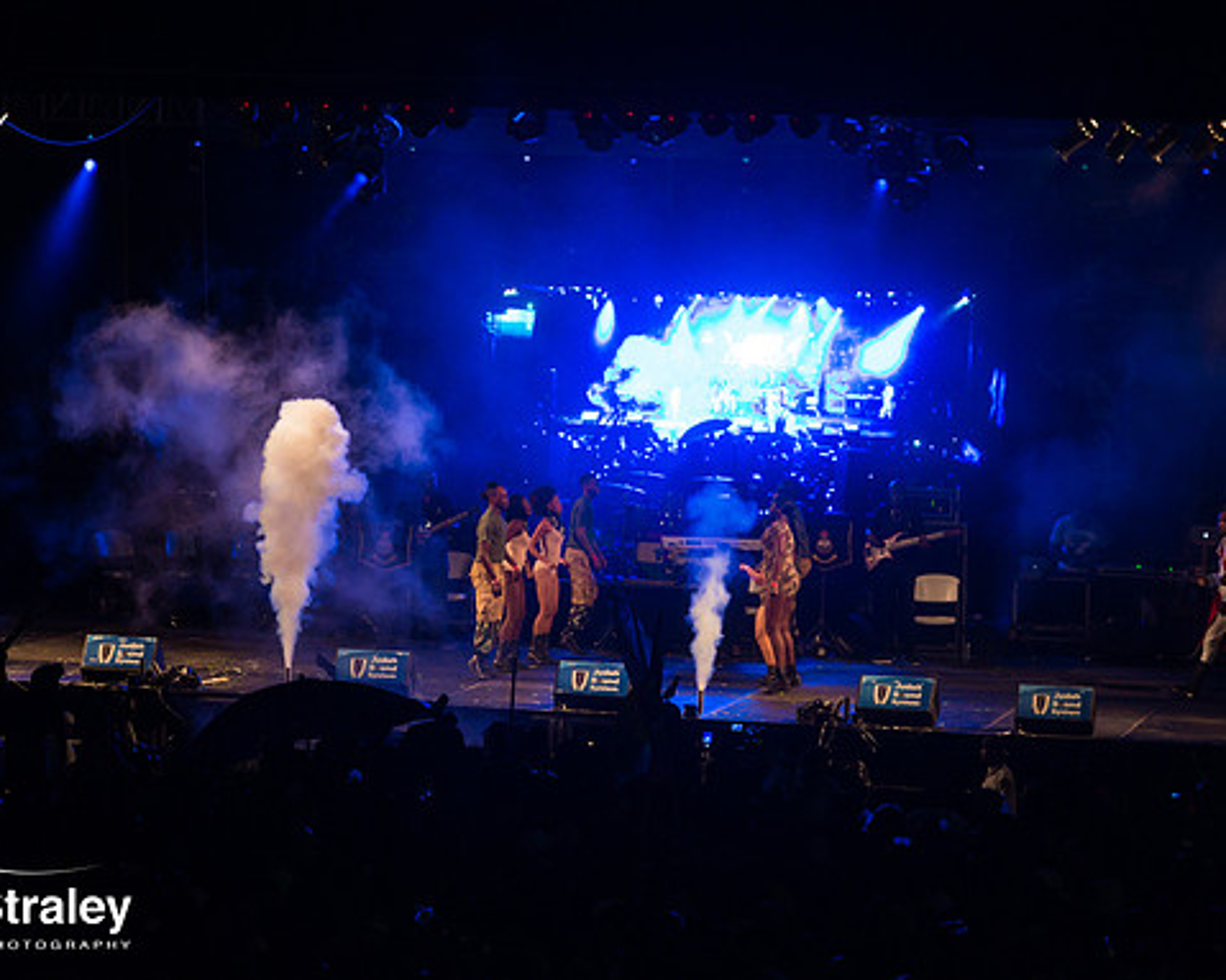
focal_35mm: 159
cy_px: 489
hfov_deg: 12.1
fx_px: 5768
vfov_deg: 9.7
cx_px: 645
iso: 2500
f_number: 5.6
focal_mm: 140
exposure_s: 1/200
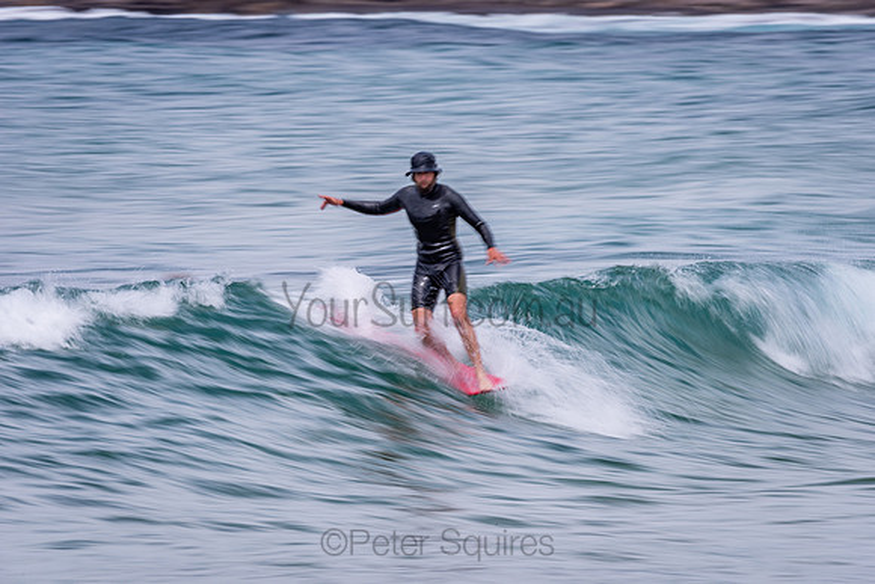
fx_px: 12155
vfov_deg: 2.8
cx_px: 438
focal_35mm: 500
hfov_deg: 4.1
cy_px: 292
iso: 64
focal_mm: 500
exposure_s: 1/20
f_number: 18
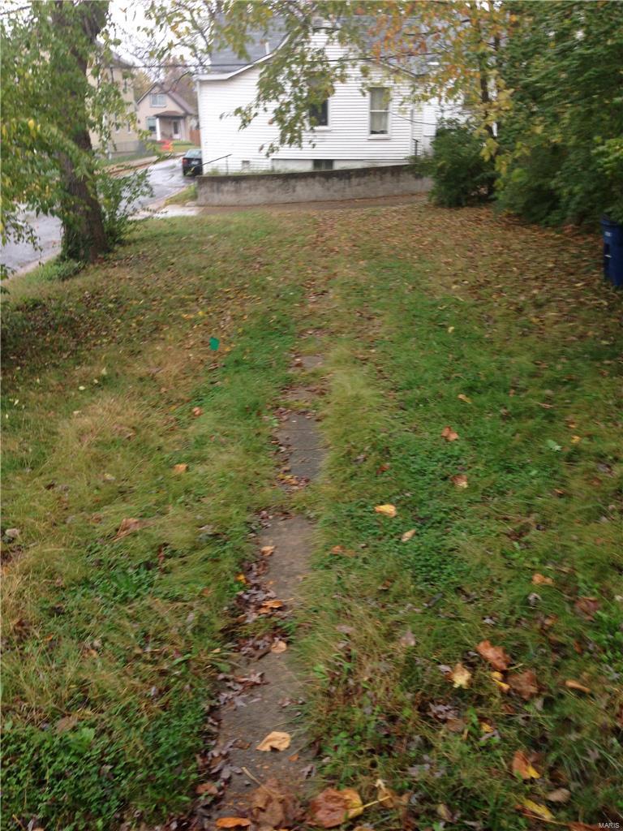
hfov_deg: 42.9
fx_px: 792
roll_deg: -0.3
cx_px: 312
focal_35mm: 33
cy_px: 416
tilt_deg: -12.8
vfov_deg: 55.4
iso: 80
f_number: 2.4
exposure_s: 1/120
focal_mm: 4.12
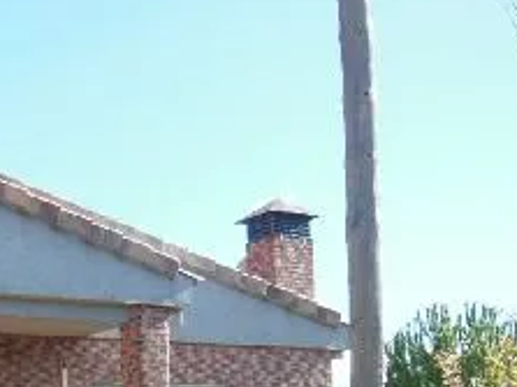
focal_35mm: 112
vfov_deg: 12.7
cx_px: -155
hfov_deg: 16.6
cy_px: 540
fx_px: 1672
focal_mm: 6.9
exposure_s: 1/320
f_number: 4.1
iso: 125
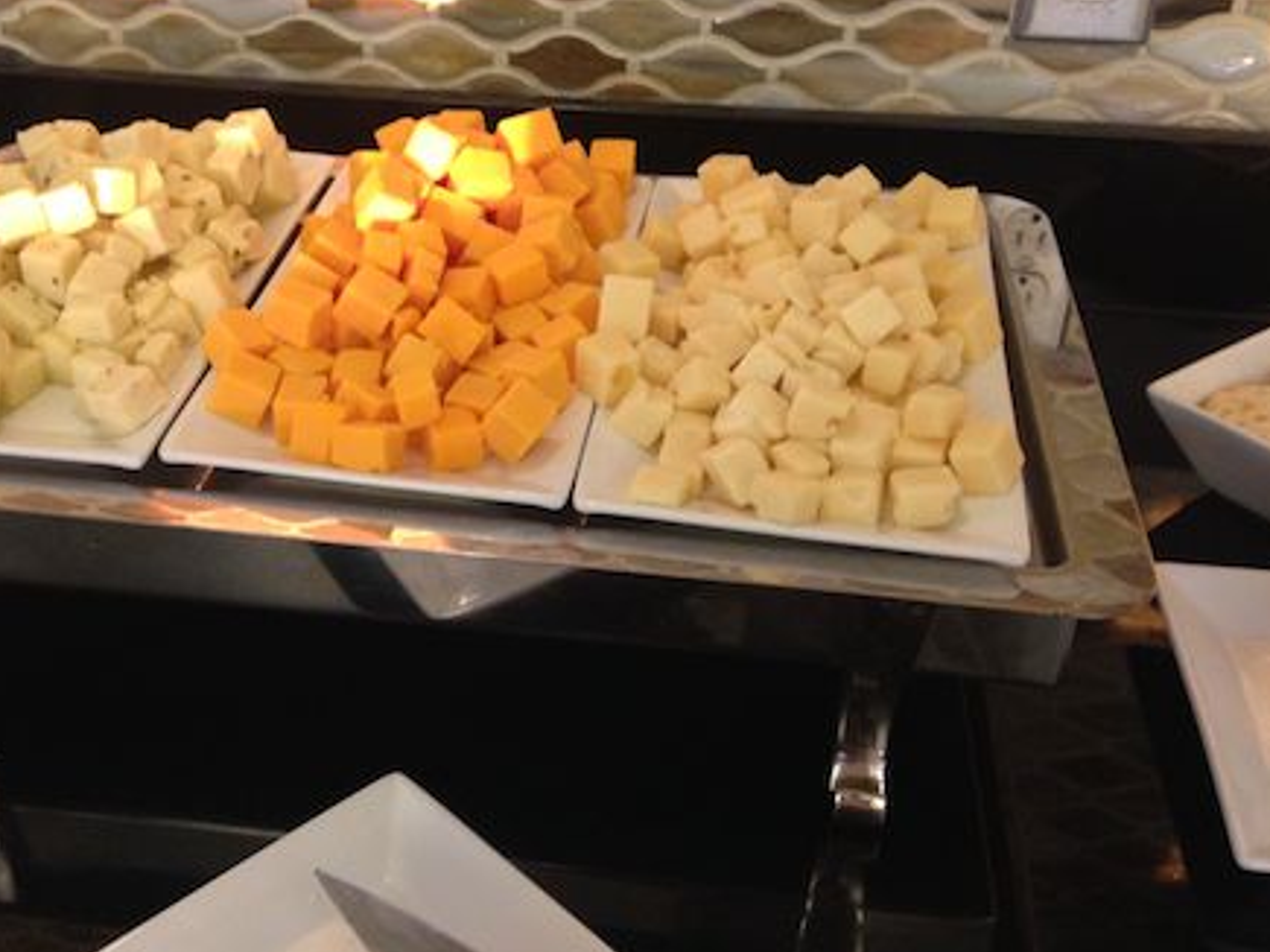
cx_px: 455
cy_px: 466
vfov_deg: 32.9
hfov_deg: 42.5
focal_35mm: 44
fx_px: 1614
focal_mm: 4.12
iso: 200
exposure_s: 1/20
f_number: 2.4
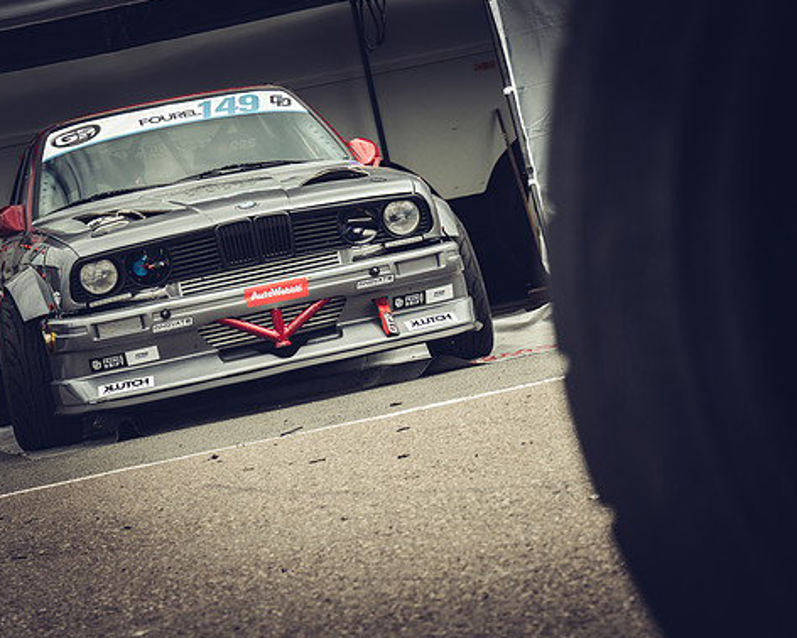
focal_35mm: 102
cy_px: 323
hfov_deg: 18.8
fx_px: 2407
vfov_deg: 15.1
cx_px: 420
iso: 200
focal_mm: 41
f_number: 4.5
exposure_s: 1/500
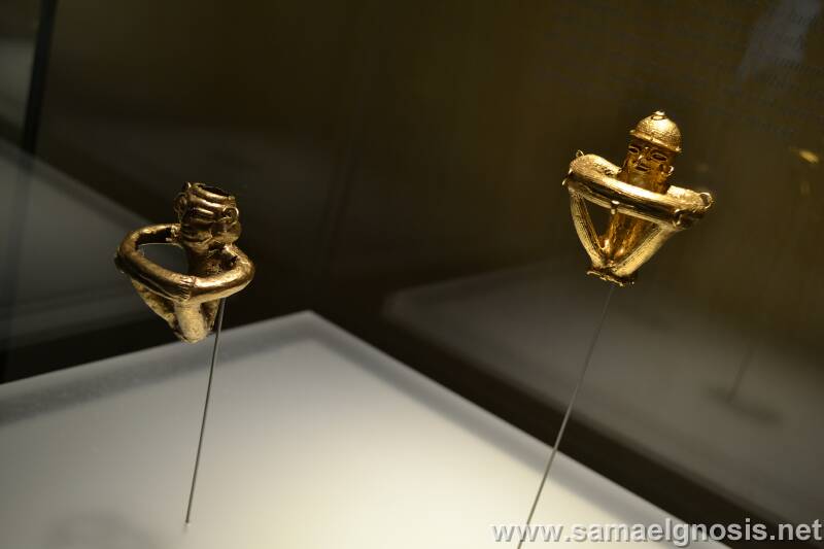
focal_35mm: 39
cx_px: 412
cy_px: 274
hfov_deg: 49.6
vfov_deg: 34.2
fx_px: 892
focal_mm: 26
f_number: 4.2
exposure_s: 1/15
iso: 140
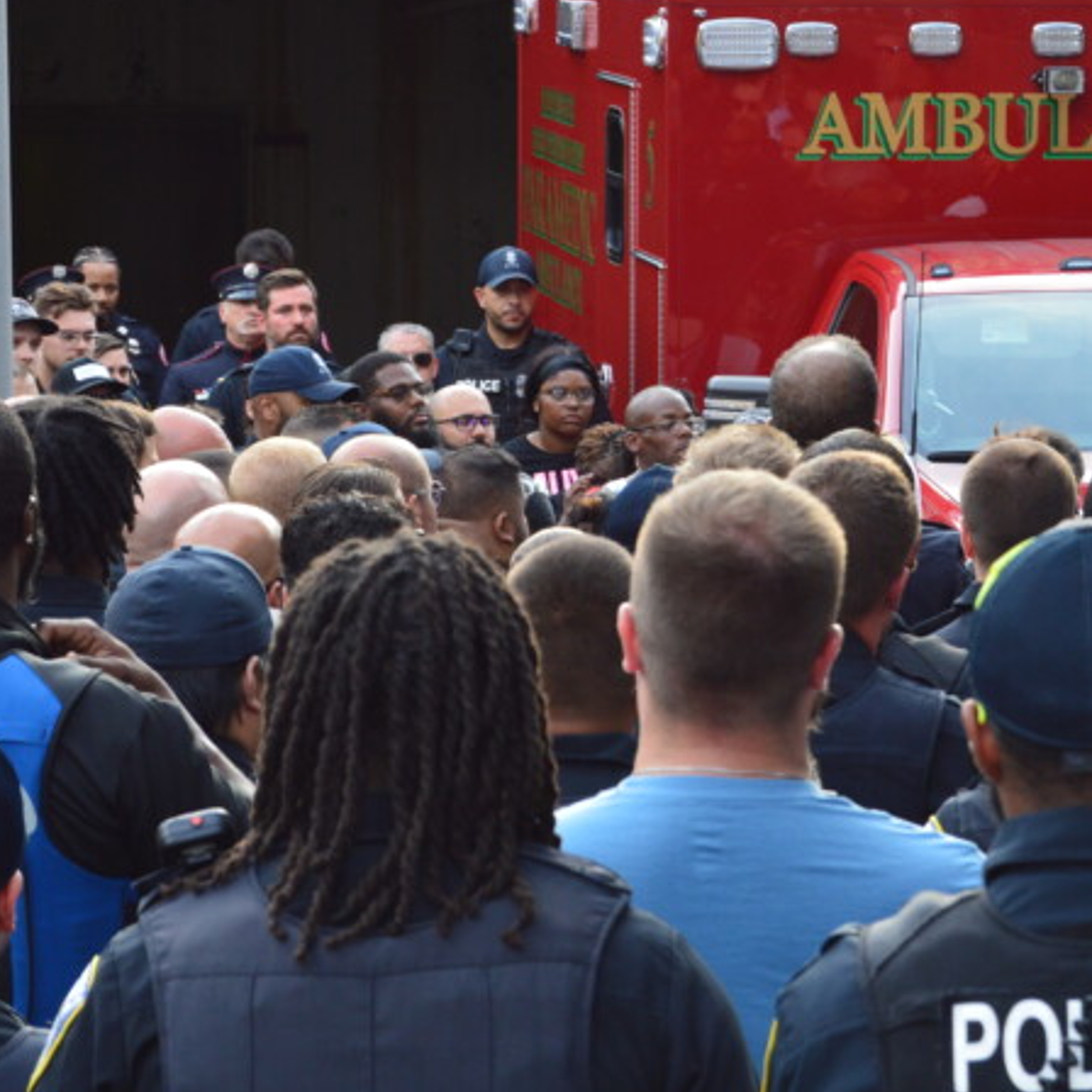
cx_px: 921
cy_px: 311
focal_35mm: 160
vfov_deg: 10.9
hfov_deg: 10.9
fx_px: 5709
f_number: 8
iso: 400
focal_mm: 55
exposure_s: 1/80
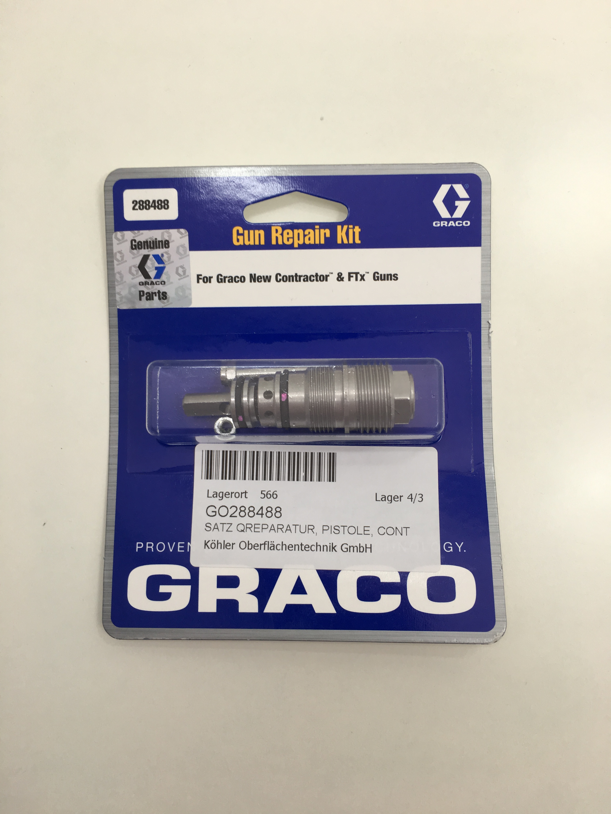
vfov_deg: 61.7
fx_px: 682
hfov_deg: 48.2
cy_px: 407
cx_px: 306
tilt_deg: -85.5
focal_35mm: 29
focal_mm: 4.15
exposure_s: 1/100
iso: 40
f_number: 2.2
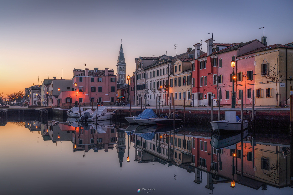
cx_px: 146
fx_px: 301
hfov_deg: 51.9
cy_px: 98
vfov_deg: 35.9
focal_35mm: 37
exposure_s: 30
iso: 100
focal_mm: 37
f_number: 10
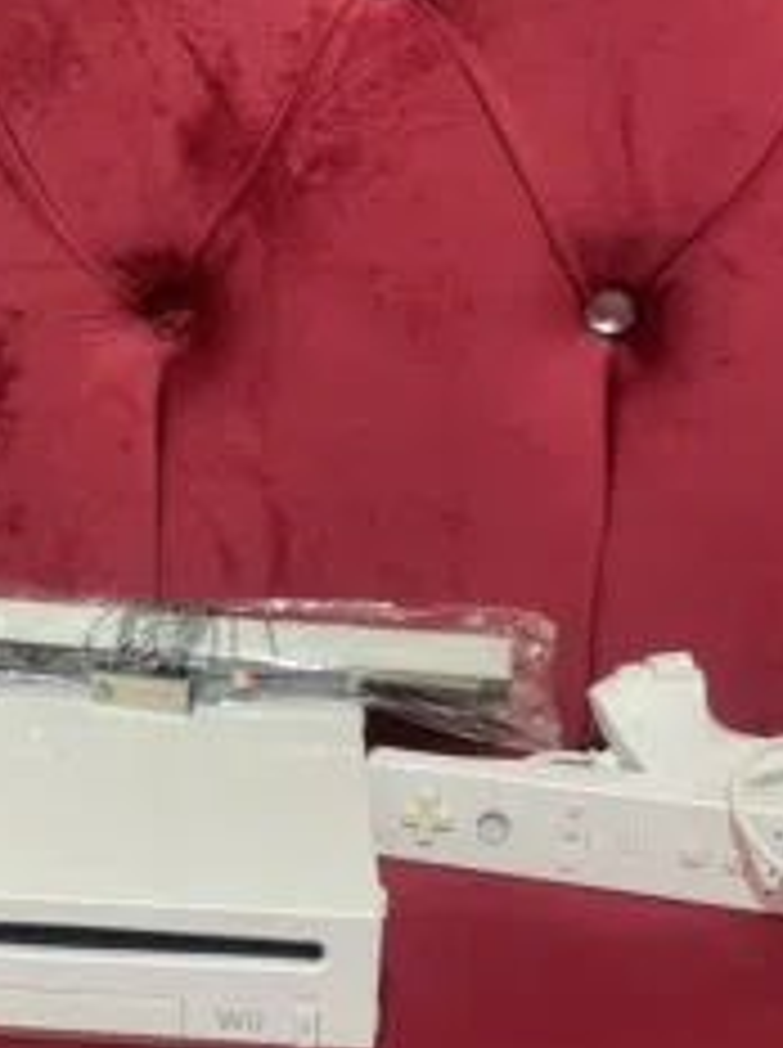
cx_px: 144
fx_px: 1300
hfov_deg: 32.5
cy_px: 778
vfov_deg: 42.6
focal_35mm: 43
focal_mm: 5.1
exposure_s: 1/50
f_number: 1.6
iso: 200
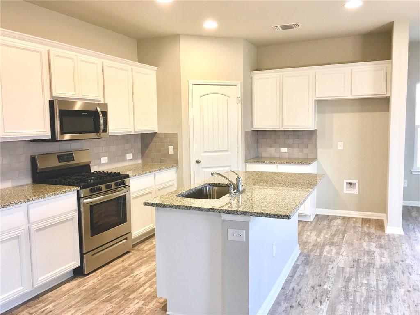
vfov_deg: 48.2
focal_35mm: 29
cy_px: 158
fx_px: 352
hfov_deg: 61.7
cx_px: 210
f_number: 2.2
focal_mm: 4.15
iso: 40
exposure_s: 1/15
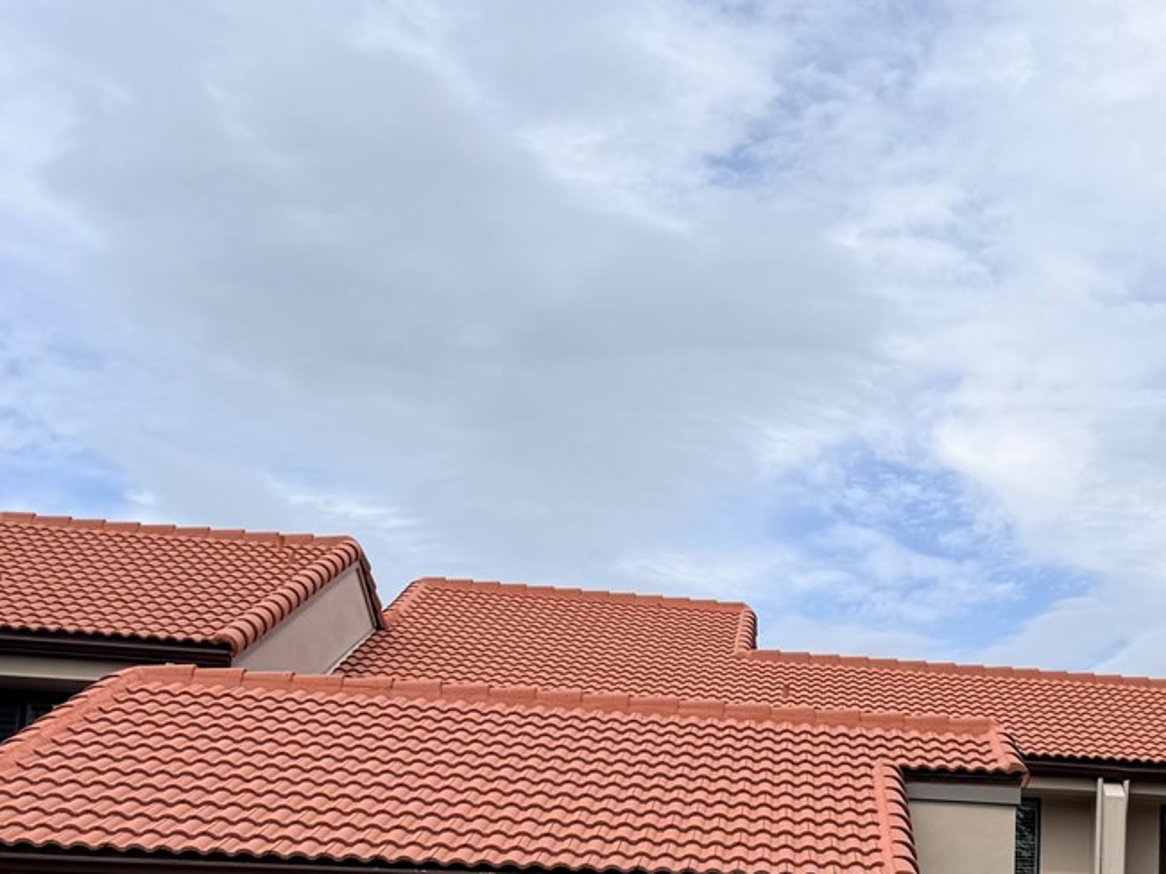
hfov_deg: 30.1
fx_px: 1987
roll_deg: -0.7
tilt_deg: +5.4
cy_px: 953
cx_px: 1200
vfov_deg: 23.3
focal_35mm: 59
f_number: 1.78
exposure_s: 1/6173
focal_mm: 6.76
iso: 80
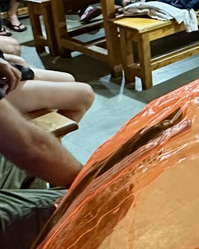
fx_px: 508
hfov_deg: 19.9
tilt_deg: -20.4
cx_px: 277
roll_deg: -0.2
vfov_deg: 27.1
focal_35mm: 69
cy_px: 60
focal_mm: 2.22
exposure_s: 1/50
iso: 1250
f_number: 2.2
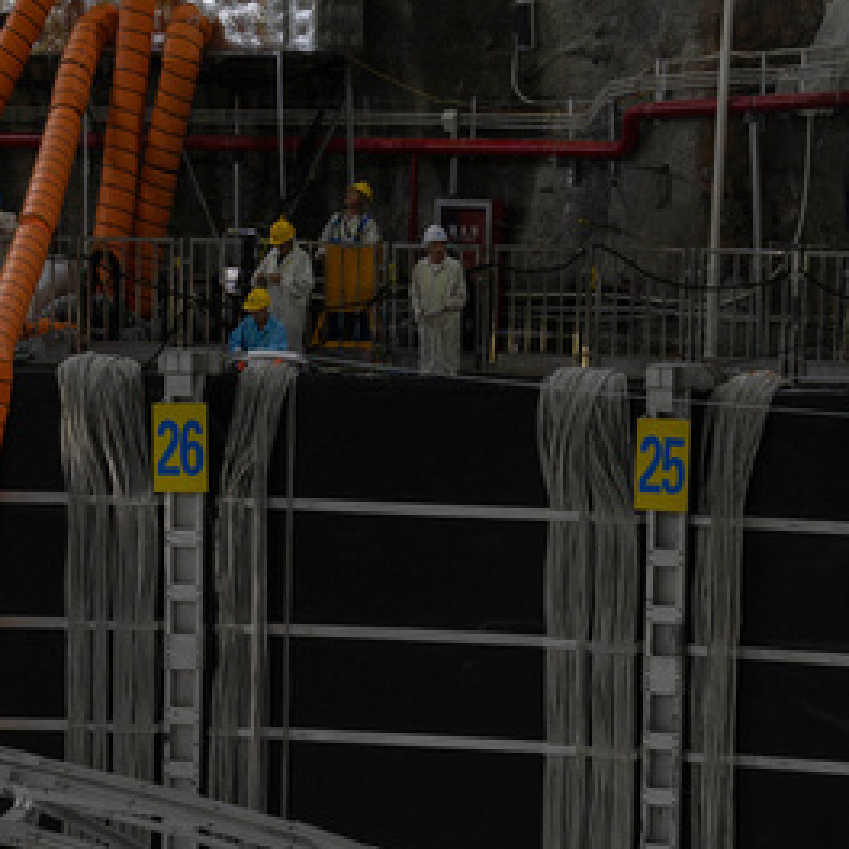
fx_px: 4578
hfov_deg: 10.6
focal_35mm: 165
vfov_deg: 10.4
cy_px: 1000
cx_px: 309
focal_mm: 50
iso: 1600
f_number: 8
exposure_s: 1/125
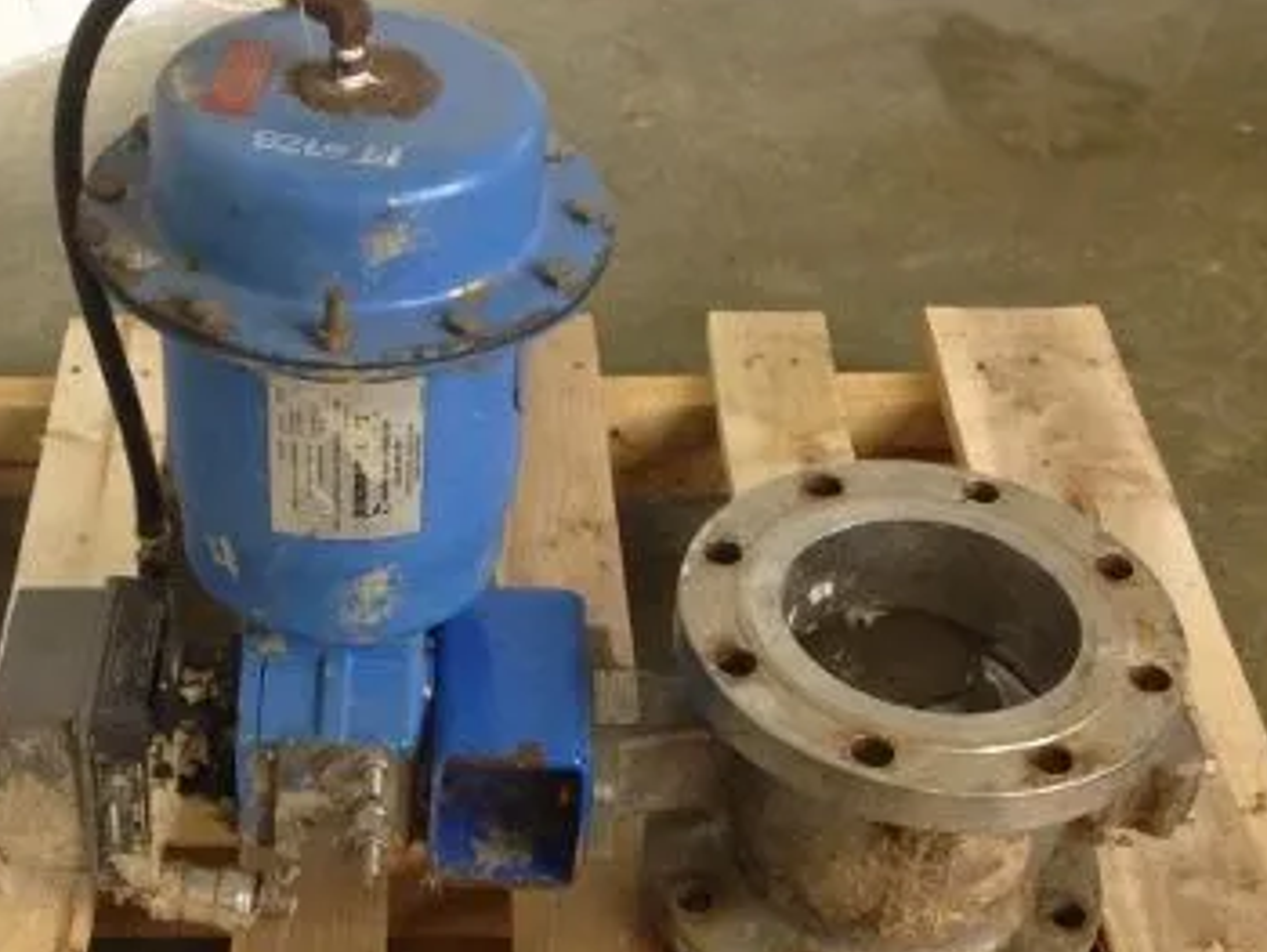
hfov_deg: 30.1
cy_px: 619
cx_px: 445
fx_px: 2344
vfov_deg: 22.9
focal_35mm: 64
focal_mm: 4.28
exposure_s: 1/20
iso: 250
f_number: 2.4
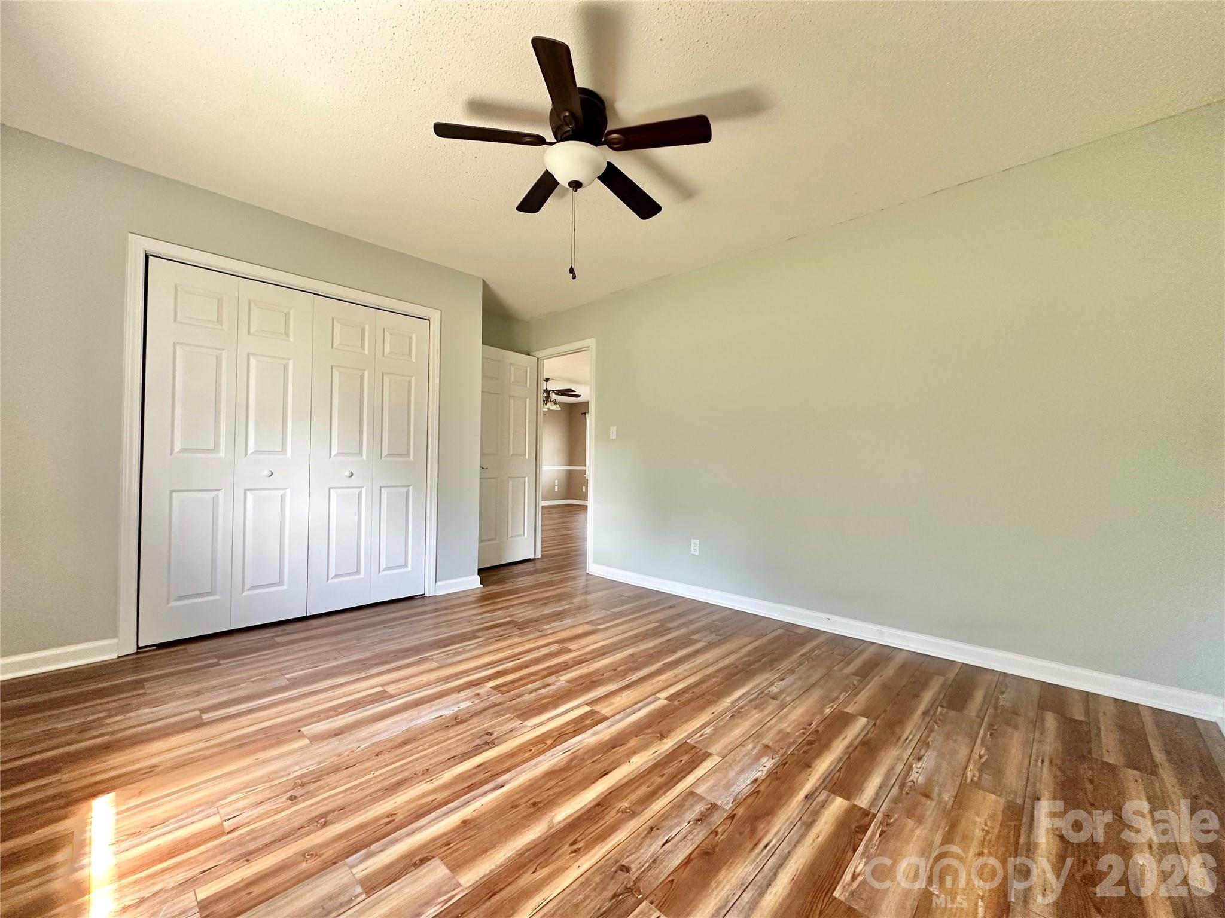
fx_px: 495
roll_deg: -0.6
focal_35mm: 14
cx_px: 612
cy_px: 459
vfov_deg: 85.7
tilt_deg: +0.7
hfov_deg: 102.1
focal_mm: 2.22
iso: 250
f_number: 2.2
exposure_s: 1/99
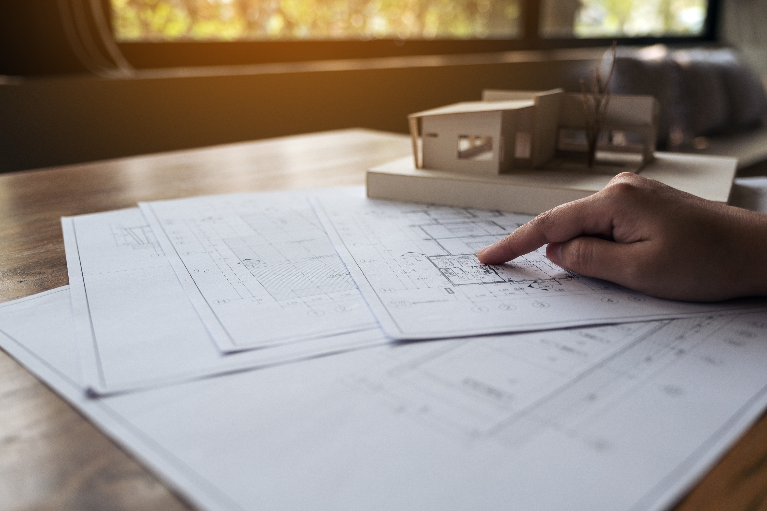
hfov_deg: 58.7
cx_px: 384
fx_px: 682
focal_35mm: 32
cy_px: 256
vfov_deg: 41.1
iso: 200
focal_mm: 21.3
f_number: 2.8
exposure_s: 1/850
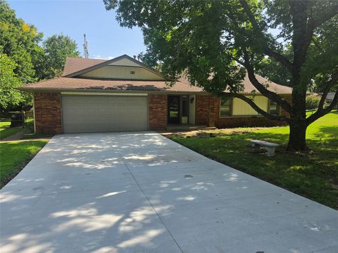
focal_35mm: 23
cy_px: 126
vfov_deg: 58.9
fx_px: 225
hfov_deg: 73.9
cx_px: 169
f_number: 1.4
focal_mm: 6.5
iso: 64
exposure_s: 1/3677
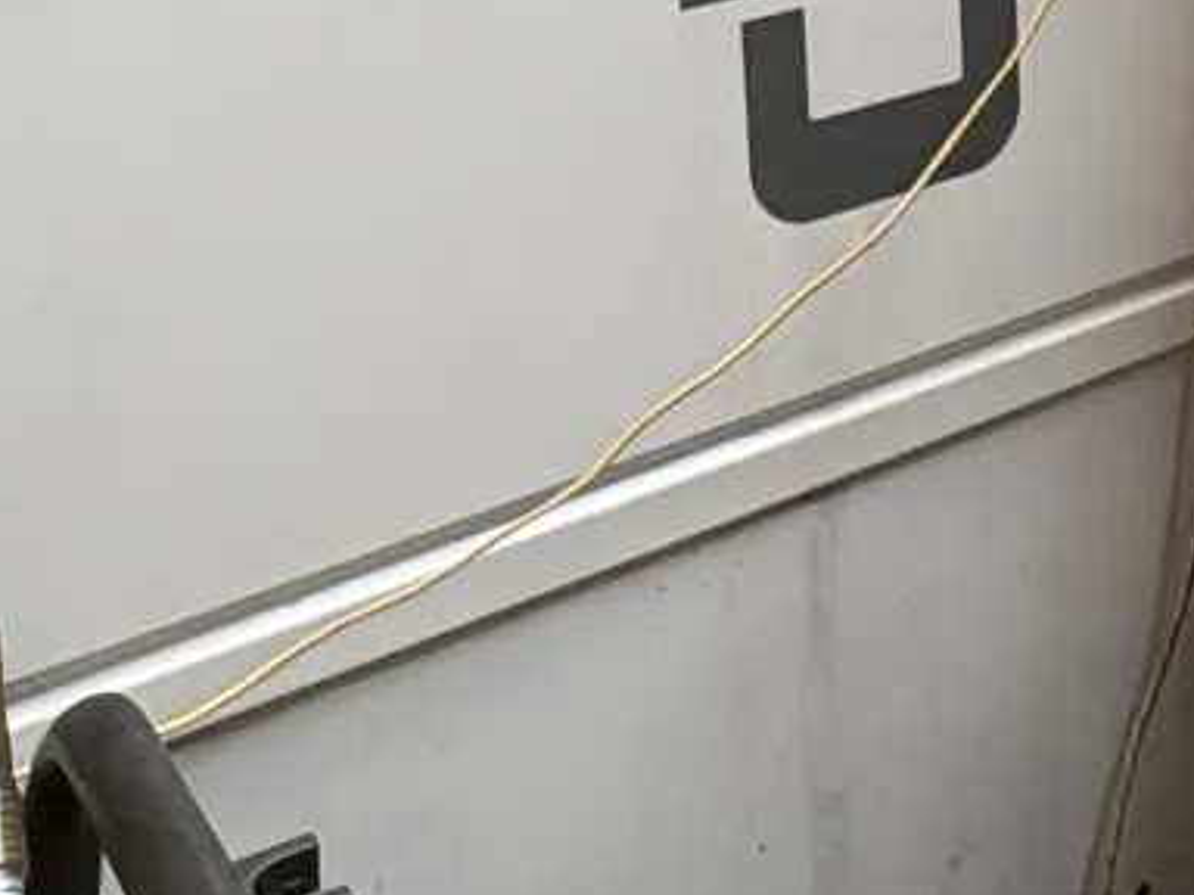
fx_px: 2414
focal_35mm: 70
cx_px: 1116
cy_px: -432
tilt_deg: -7.1
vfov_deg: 18.7
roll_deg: +2.0
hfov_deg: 26.7
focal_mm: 2.22
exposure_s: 1/100
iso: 200
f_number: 2.2
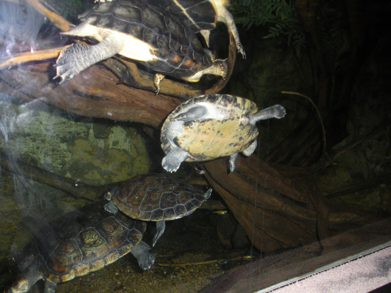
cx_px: 196
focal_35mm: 36
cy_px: 146
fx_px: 407
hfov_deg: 51.4
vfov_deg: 39.7
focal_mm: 6.3
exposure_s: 1/60
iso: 168
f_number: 3.5
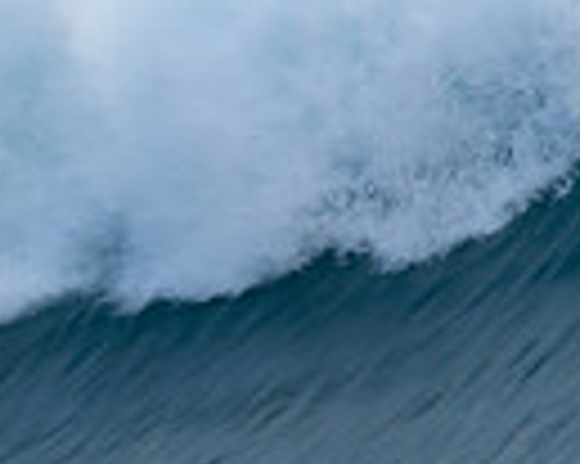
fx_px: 54323
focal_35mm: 3167
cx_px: -602
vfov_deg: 0.5
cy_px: 142
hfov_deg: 0.6
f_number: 20
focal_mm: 500
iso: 100
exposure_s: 1/30
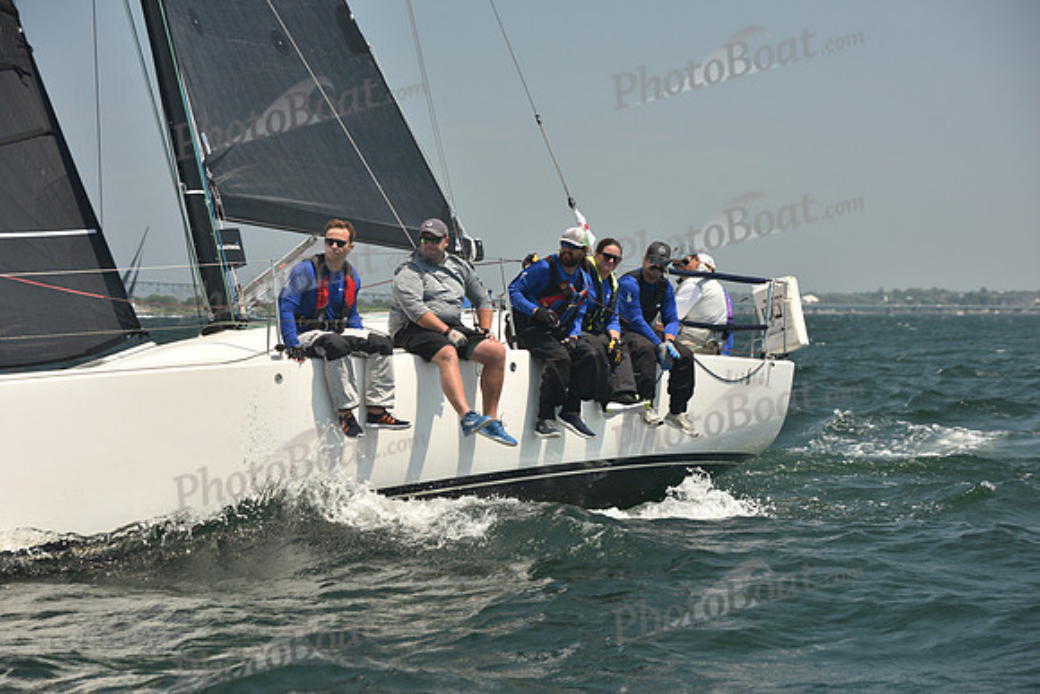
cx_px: 520
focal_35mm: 105
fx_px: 3034
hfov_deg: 19.5
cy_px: 347
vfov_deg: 13.0
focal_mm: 105
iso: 250
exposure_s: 1/640
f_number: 5.6
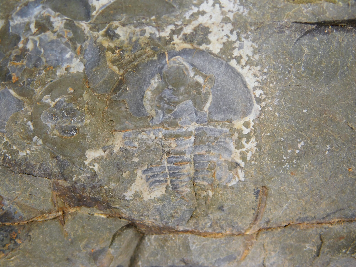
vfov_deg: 16.2
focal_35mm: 91
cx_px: 178
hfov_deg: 21.5
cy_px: 134
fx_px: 936
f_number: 4.5
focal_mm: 16.1
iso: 125
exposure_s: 1/100
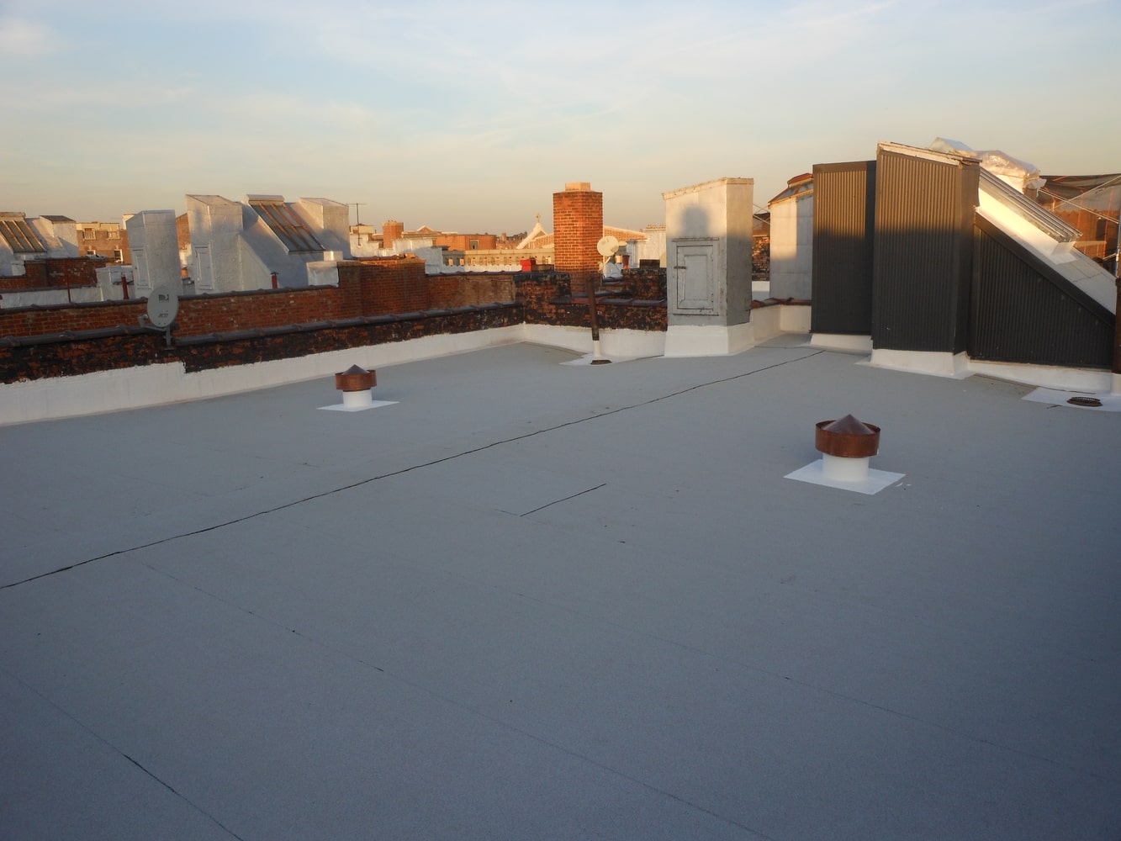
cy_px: 420
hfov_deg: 63.4
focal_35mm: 28
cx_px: 560
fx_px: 907
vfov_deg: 49.8
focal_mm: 5
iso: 80
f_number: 3.7
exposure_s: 1/250
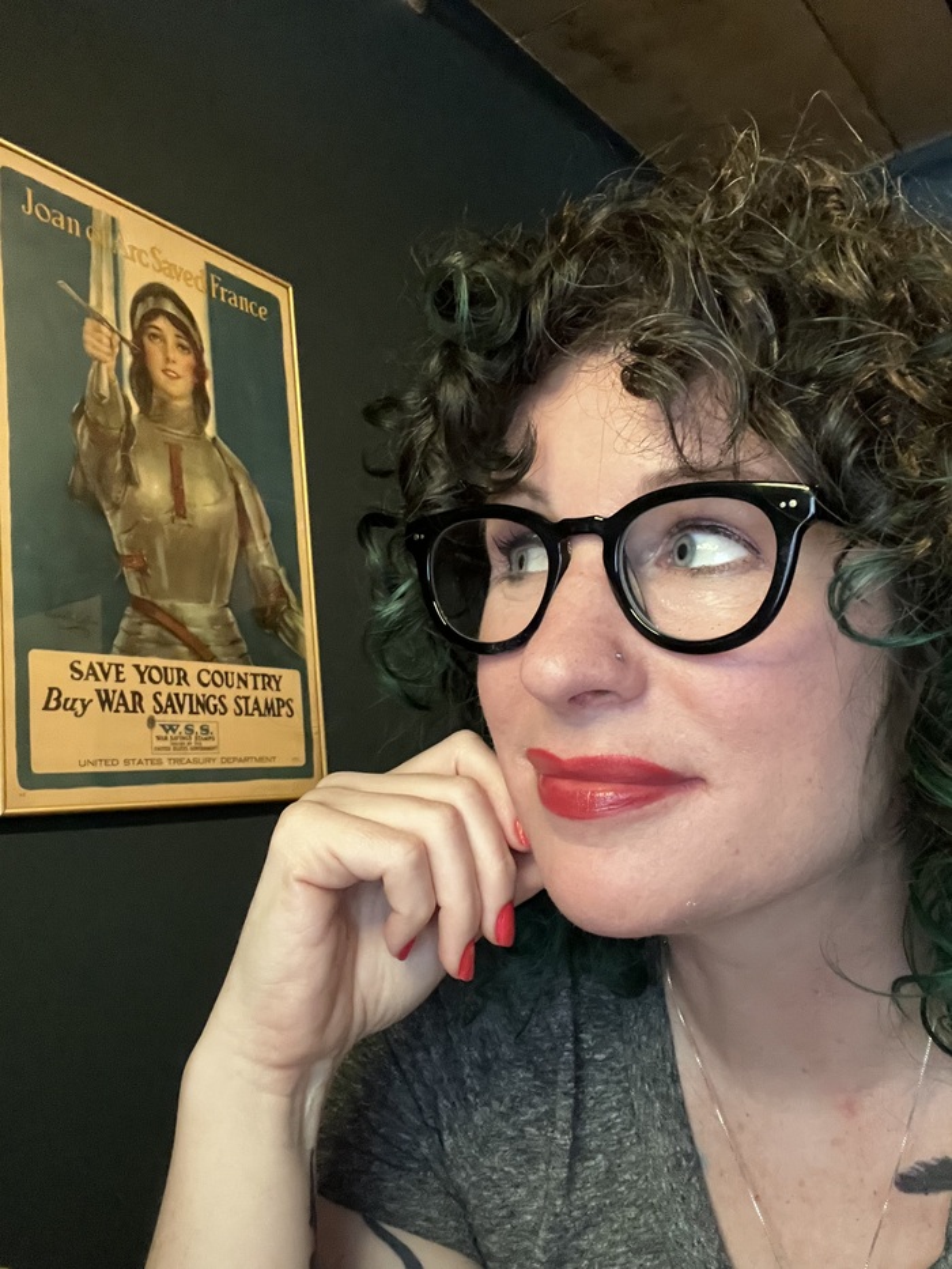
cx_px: 476
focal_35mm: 30
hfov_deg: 46.8
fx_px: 1100
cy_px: 634
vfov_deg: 60.0
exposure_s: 1/30
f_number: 2.2
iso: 640
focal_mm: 2.71
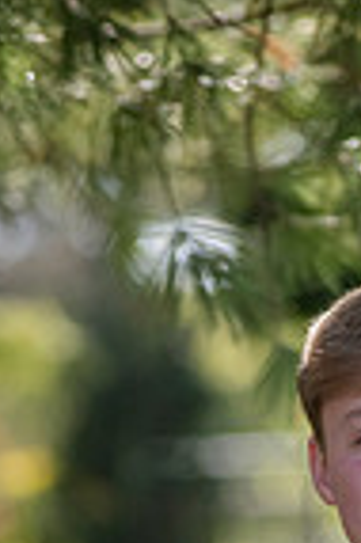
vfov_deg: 4.5
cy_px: 843
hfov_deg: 3.0
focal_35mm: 456
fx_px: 6875
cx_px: 403
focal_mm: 145
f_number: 4.5
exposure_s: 1/800
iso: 800
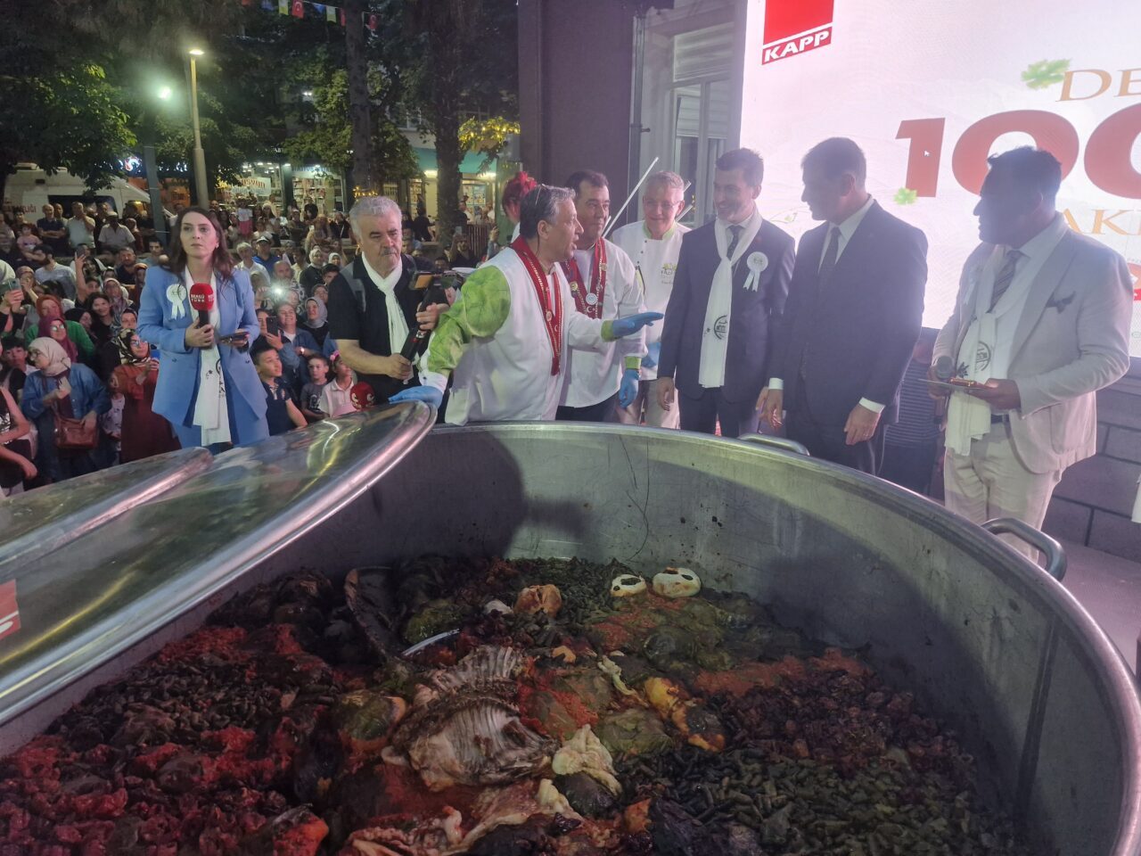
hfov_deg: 73.9
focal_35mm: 23
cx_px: 570
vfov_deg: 58.9
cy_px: 428
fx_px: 758
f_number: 1.8
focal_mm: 5.54
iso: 200
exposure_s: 1/100
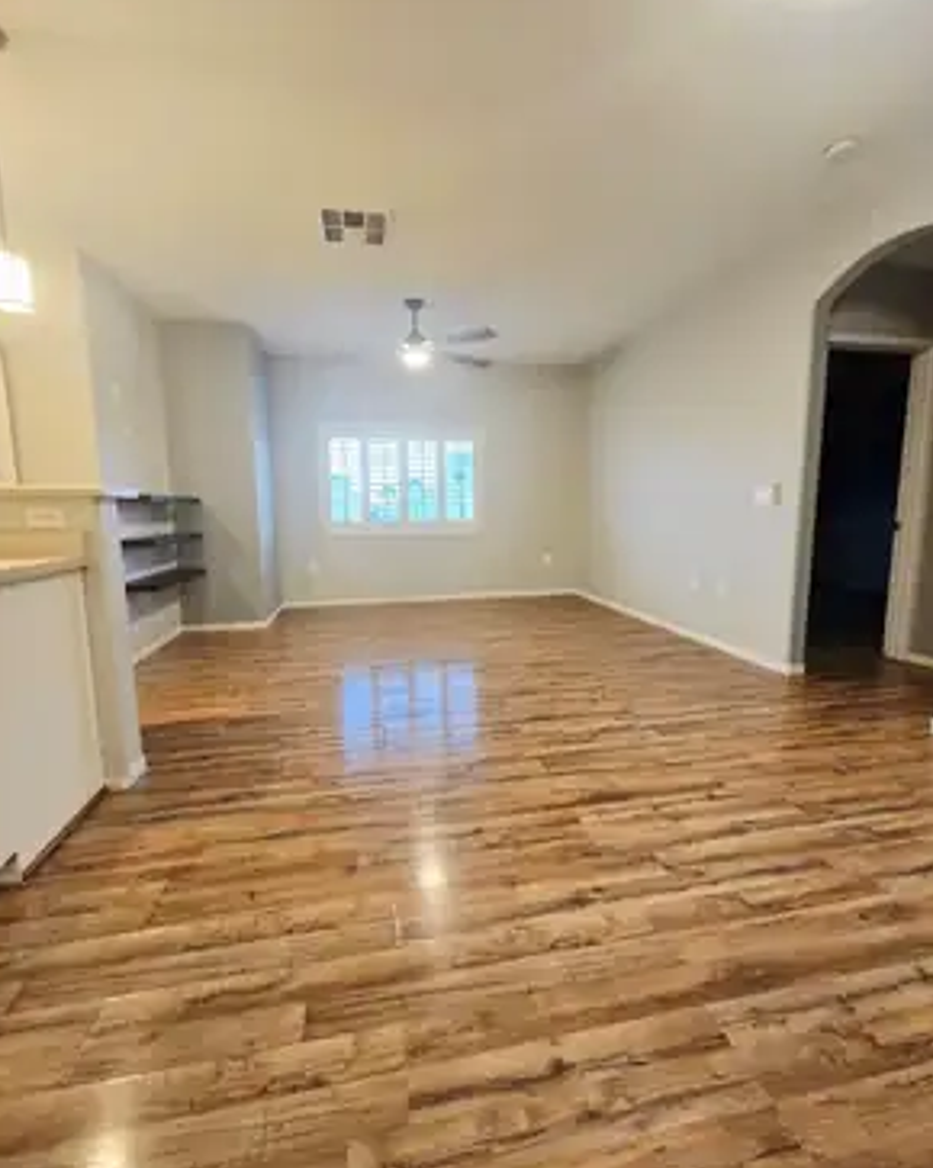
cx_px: 466
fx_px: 484
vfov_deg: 100.7
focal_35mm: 14
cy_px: 582
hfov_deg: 87.9
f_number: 2.2
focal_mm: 2.2
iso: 400
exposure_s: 1/60.2
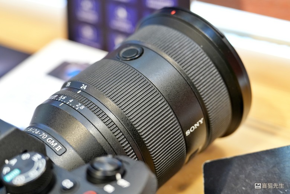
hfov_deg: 27.0
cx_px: 145
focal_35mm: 75
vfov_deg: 18.2
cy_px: 97
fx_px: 604
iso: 1000
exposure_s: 1/80
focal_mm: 50
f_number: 4
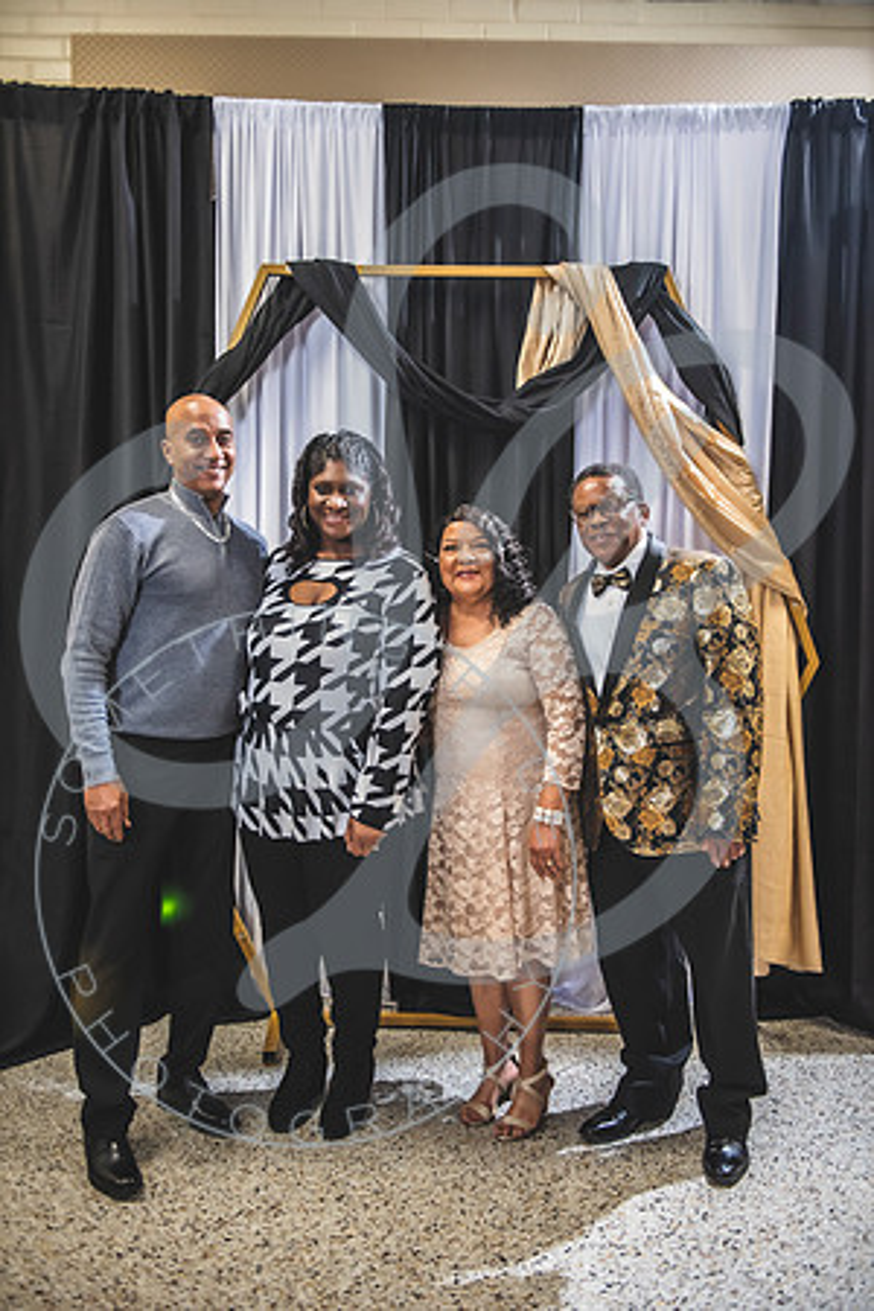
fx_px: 1165
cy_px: 656
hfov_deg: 41.1
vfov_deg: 58.7
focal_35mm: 32
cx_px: 437
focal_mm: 32
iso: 1600
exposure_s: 1/250
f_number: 2.8
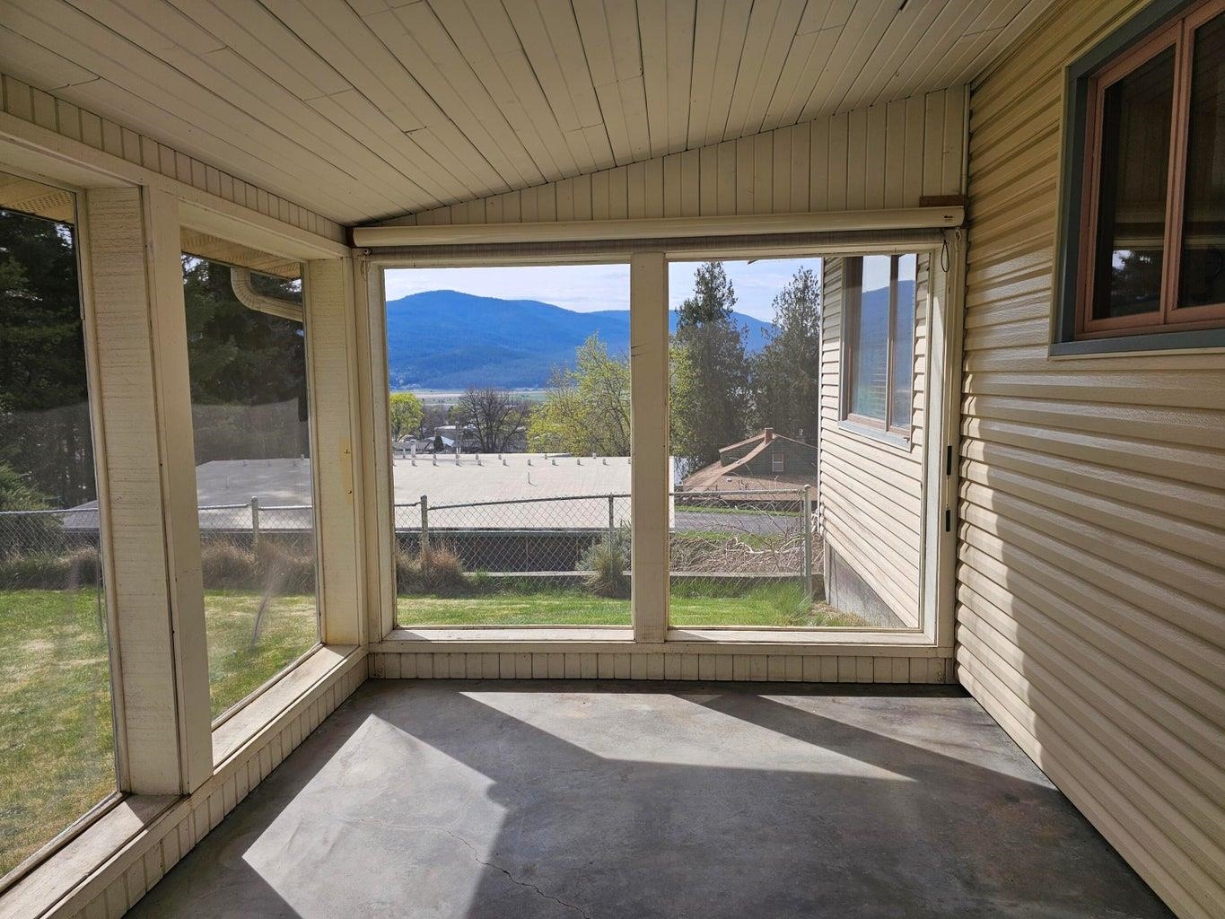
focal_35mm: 23
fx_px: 814
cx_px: 612
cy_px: 460
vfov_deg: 58.9
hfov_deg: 73.9
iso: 10
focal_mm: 6.3
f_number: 1.7
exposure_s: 1/394
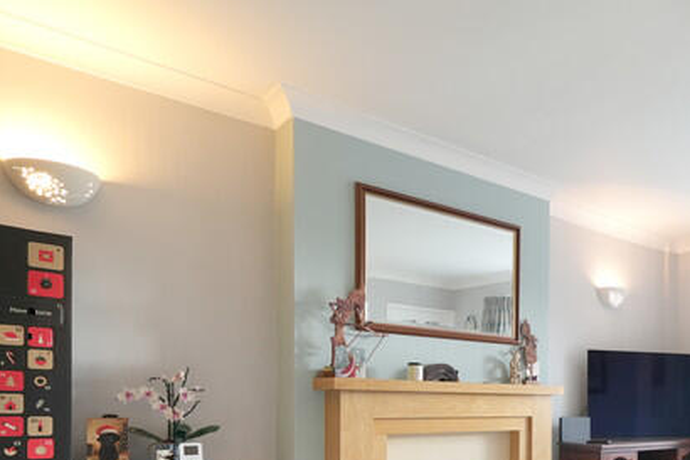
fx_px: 575
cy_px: 454
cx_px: 604
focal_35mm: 30
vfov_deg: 38.9
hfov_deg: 54.9
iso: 640
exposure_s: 1/30
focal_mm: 12
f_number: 4
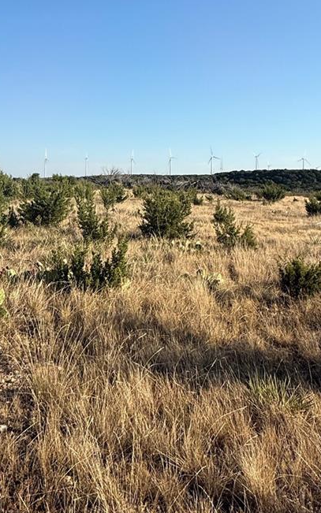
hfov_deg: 36.3
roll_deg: -1.4
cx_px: 146
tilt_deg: +3.5
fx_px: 490
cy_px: 162
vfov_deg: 54.0
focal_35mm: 35
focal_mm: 2.22
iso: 50
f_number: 2.2
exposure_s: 1/1901
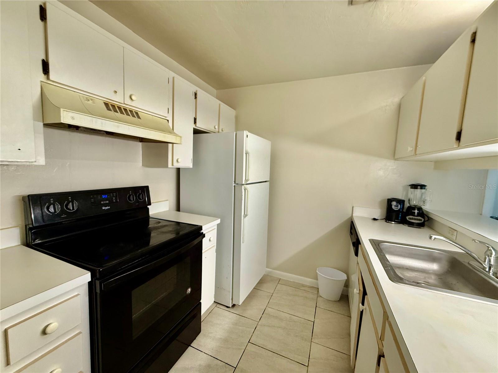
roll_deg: -3.7
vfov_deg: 85.7
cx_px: 249
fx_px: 201
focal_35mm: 14
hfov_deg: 102.1
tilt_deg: -5.4
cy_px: 186
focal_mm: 2.22
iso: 320
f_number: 2.2
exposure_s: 1/60
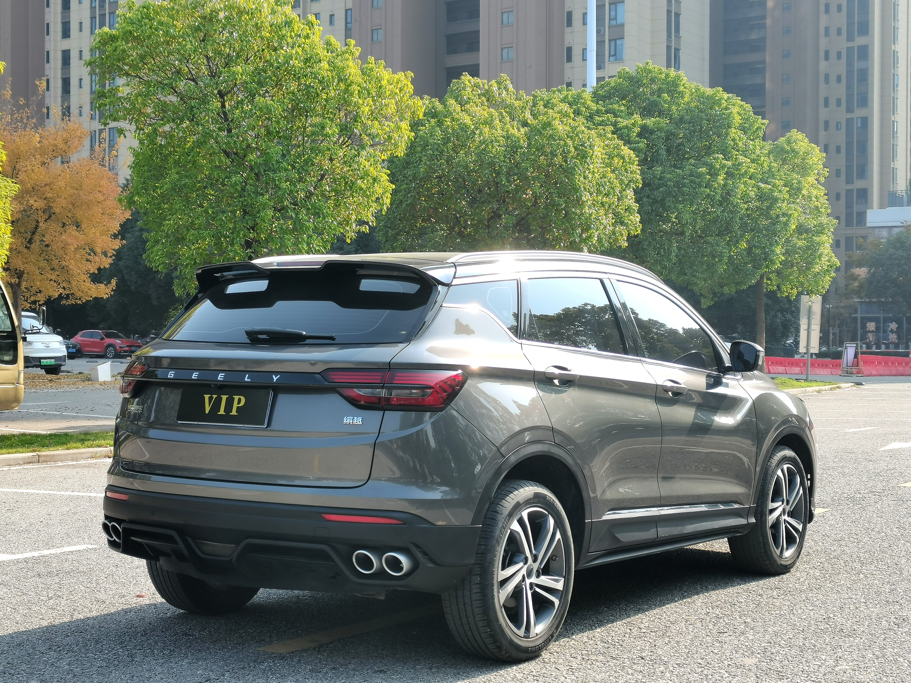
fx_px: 1421
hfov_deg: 35.5
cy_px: 342
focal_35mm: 54
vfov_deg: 27.0
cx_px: 456
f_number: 1.8
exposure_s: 1/434
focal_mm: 5.58
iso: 50
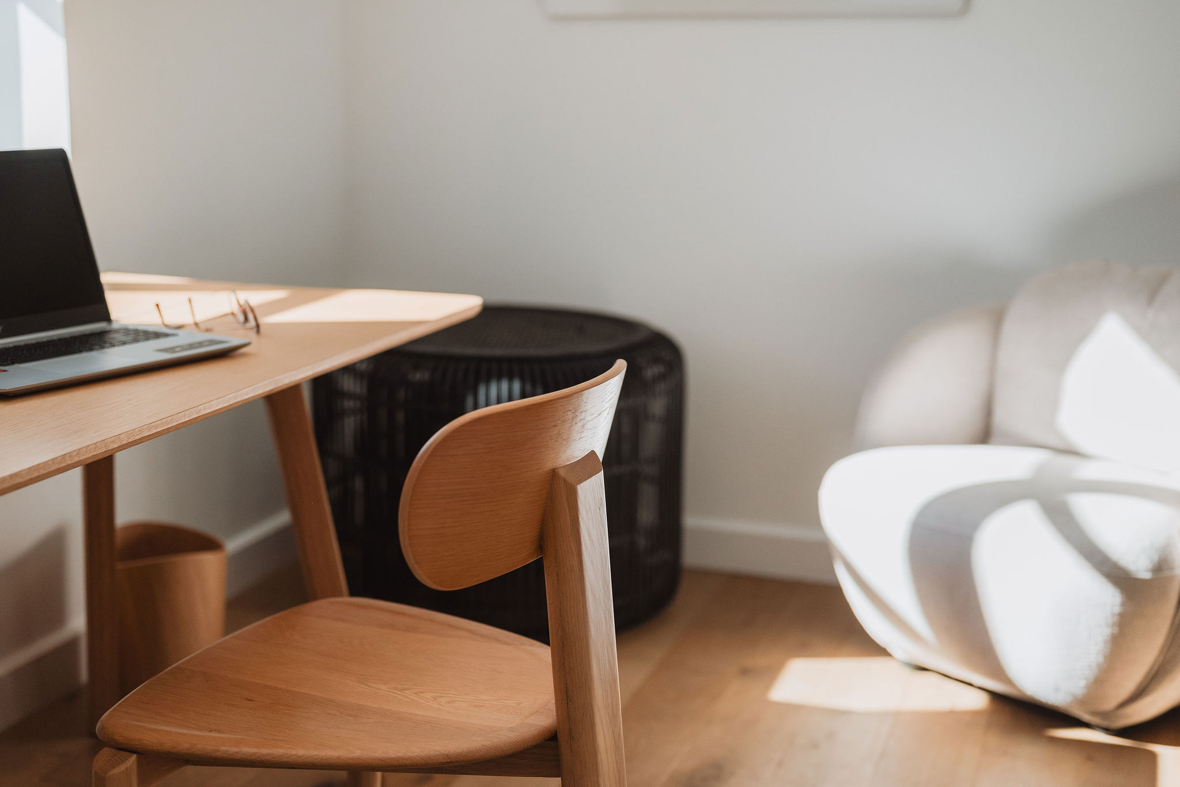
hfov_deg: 39.6
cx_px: 590
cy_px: 394
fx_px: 1639
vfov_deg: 27.0
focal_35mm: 50
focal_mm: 50
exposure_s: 1/4000
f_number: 2.5
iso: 640
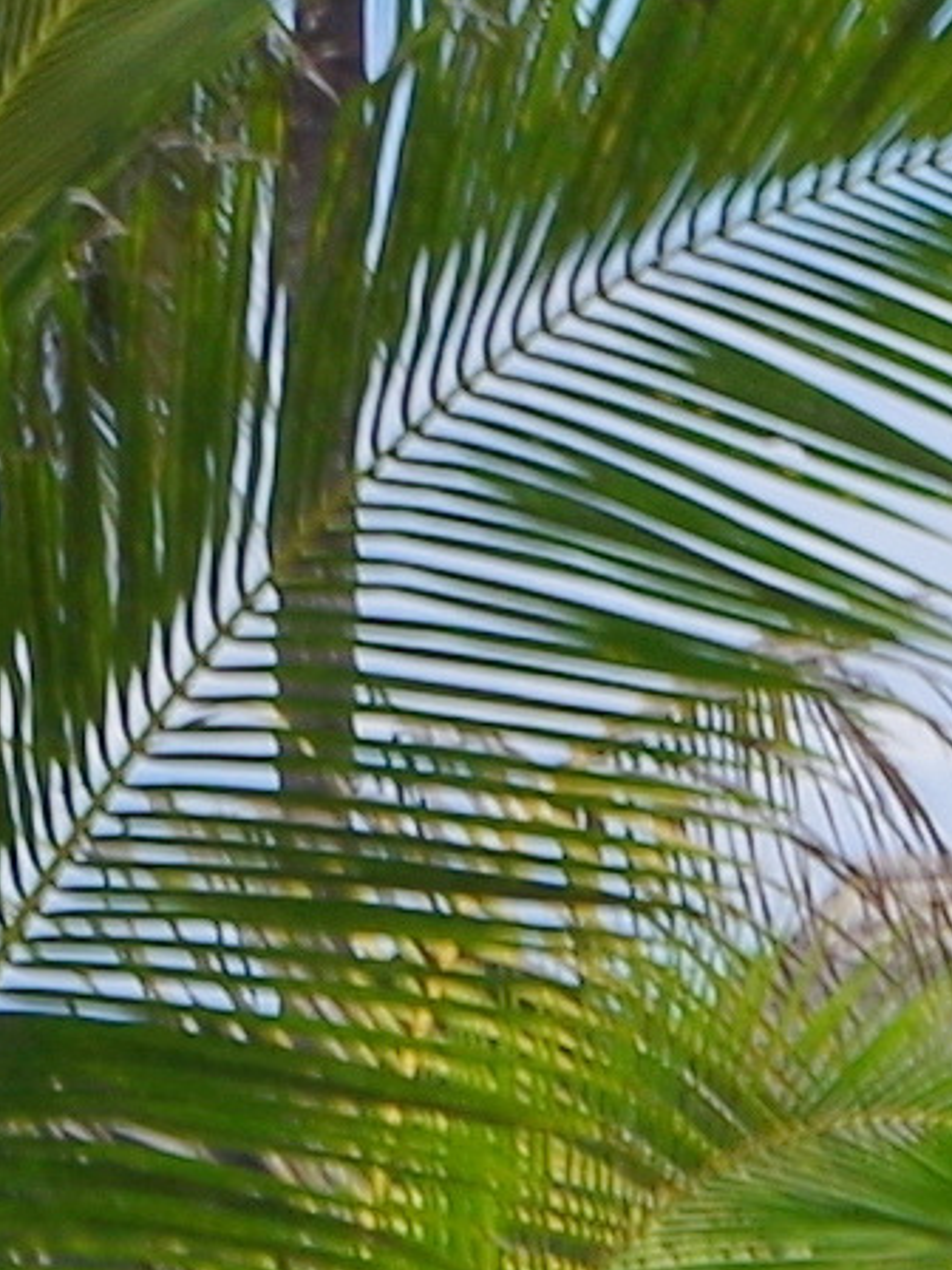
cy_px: 238
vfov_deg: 2.9
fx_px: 24752
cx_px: 3190
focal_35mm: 675
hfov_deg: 2.2
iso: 200
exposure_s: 1/200
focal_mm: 43
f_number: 11
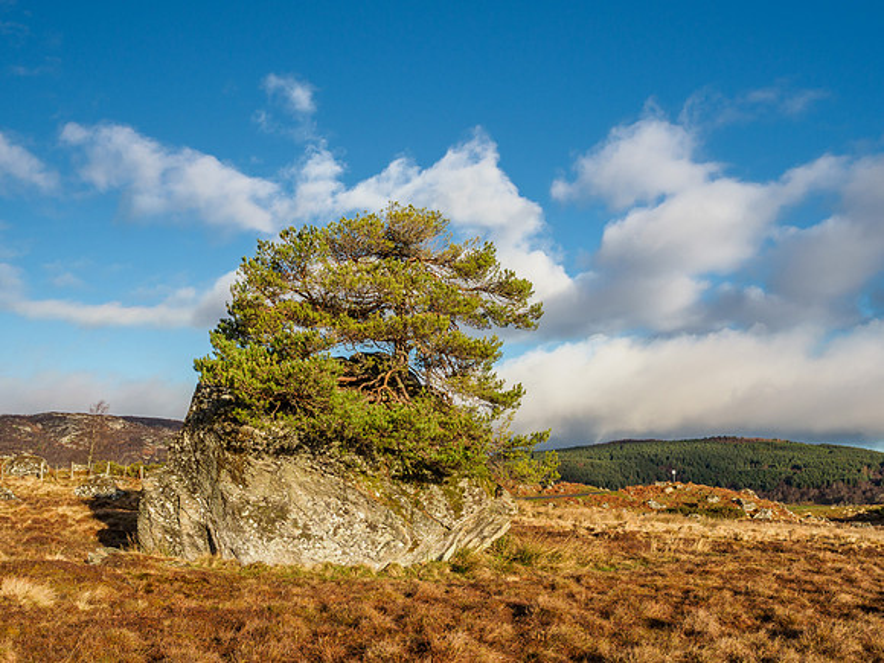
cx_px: 479
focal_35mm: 37
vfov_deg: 38.8
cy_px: 360
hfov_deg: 50.2
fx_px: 942
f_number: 7.1
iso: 200
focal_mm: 17
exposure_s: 1/200
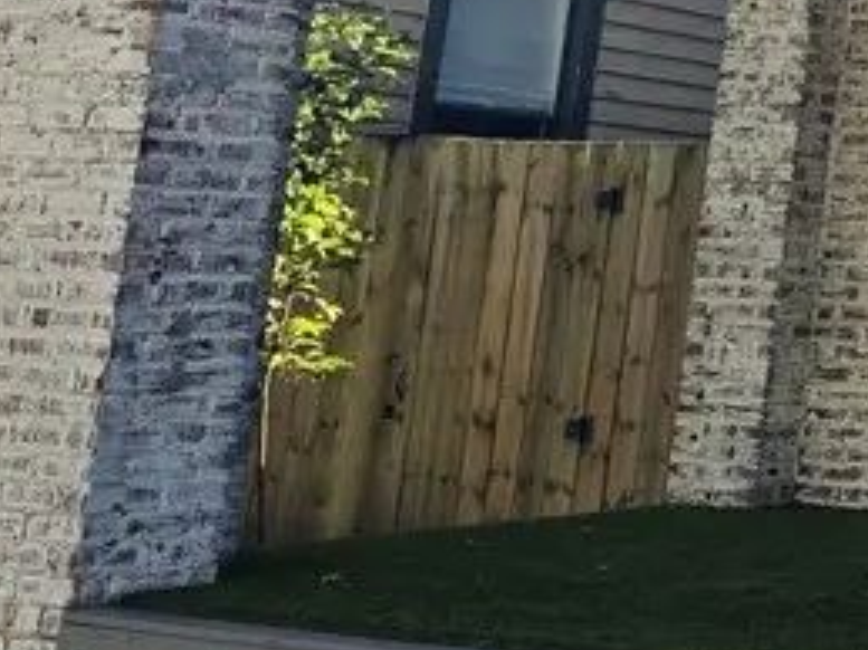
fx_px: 2281
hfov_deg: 17.1
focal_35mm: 91
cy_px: -157
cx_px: 1625
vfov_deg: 15.5
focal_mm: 6.3
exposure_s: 1/217
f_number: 1.7
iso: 12
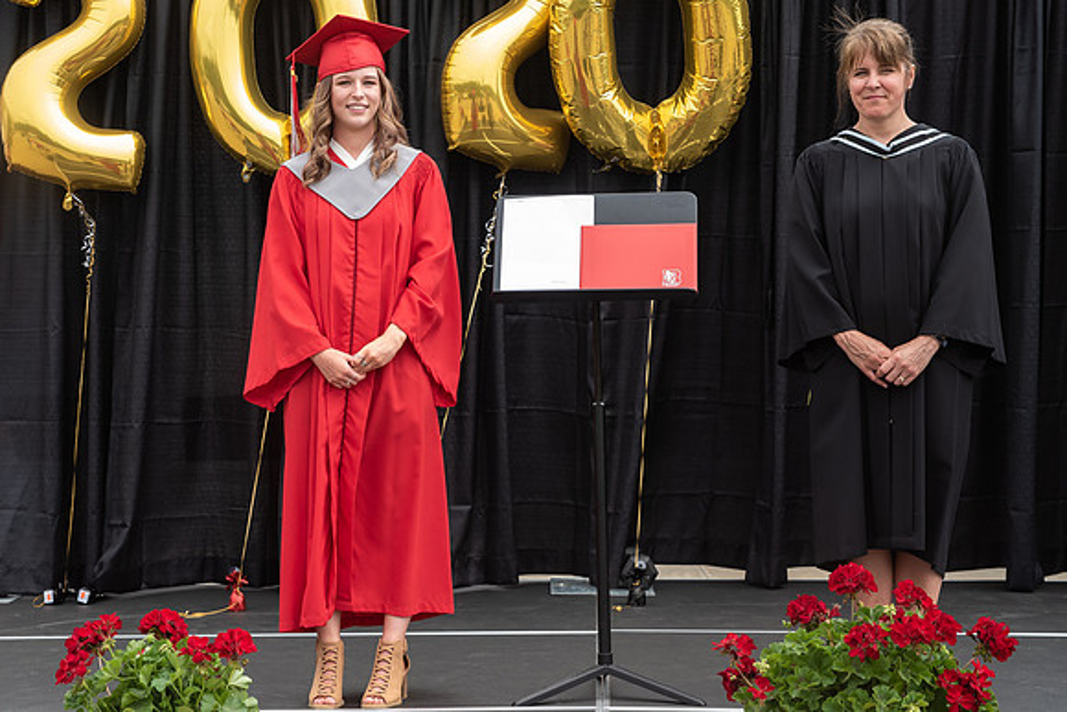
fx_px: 1974
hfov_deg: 30.2
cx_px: 437
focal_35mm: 67
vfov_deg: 20.4
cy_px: 351
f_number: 5.6
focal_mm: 52
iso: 500
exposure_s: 1/500
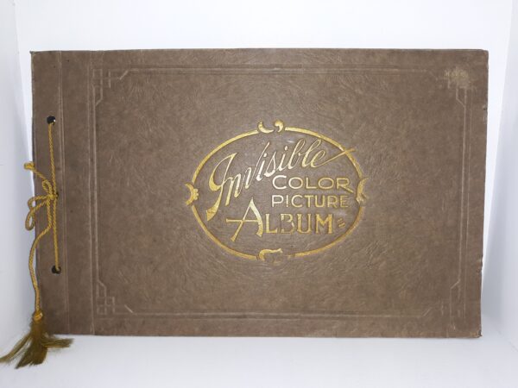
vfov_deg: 49.7
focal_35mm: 28
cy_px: 194
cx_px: 259
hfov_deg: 63.4
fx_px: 419
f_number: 1.7
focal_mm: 3.7
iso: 50
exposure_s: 1/120
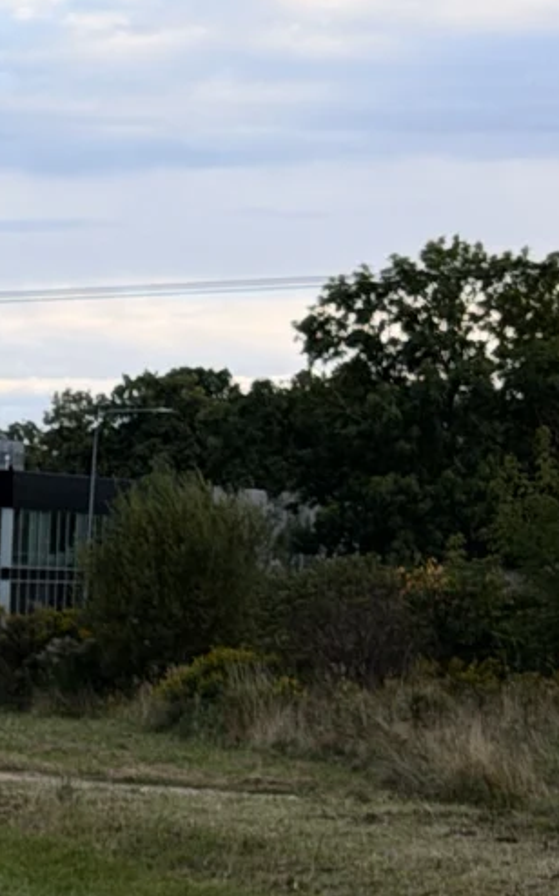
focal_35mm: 198
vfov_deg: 10.4
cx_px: -1069
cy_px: 1045
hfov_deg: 6.1
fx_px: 4828
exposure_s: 1/1203
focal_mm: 6.76
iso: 100
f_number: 1.78
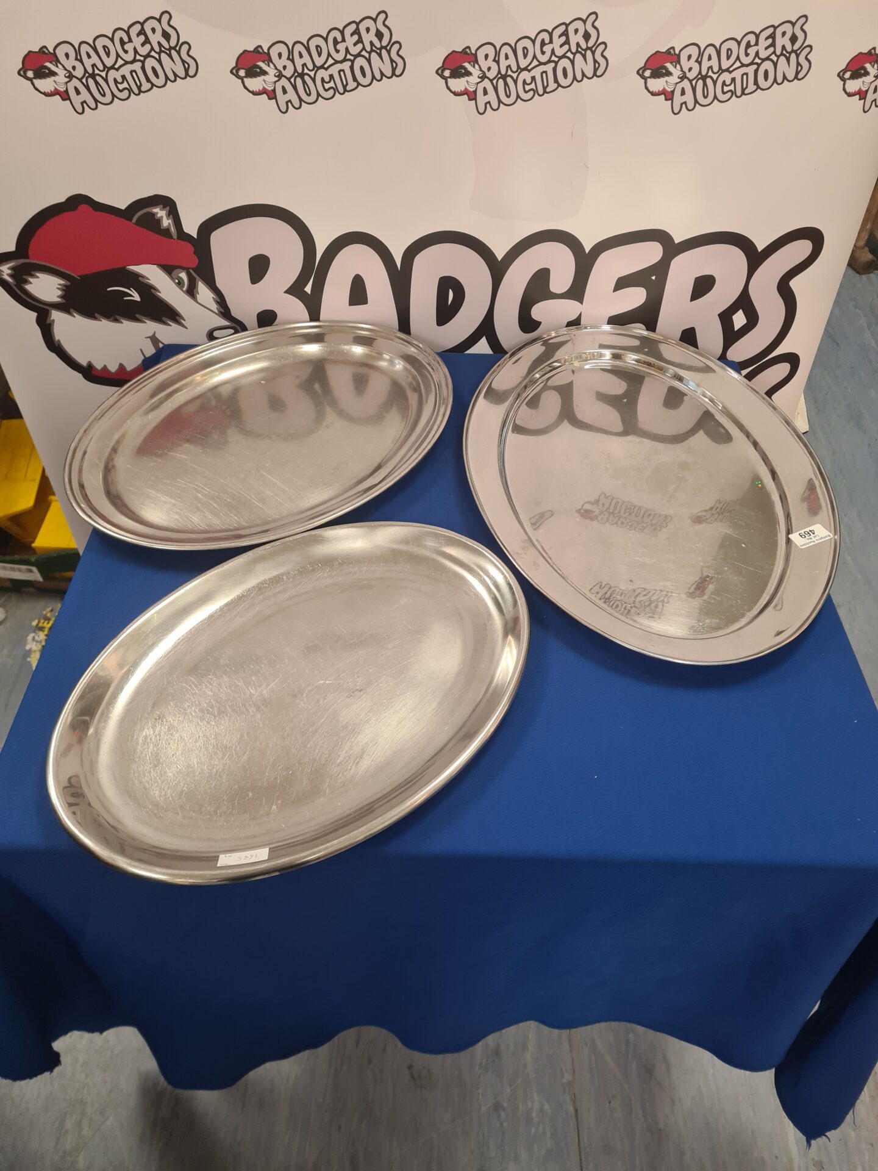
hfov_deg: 53.1
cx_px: 439
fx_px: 879
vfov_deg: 67.3
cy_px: 586
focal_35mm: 26
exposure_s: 1/50
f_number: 1.8
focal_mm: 5.4
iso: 160
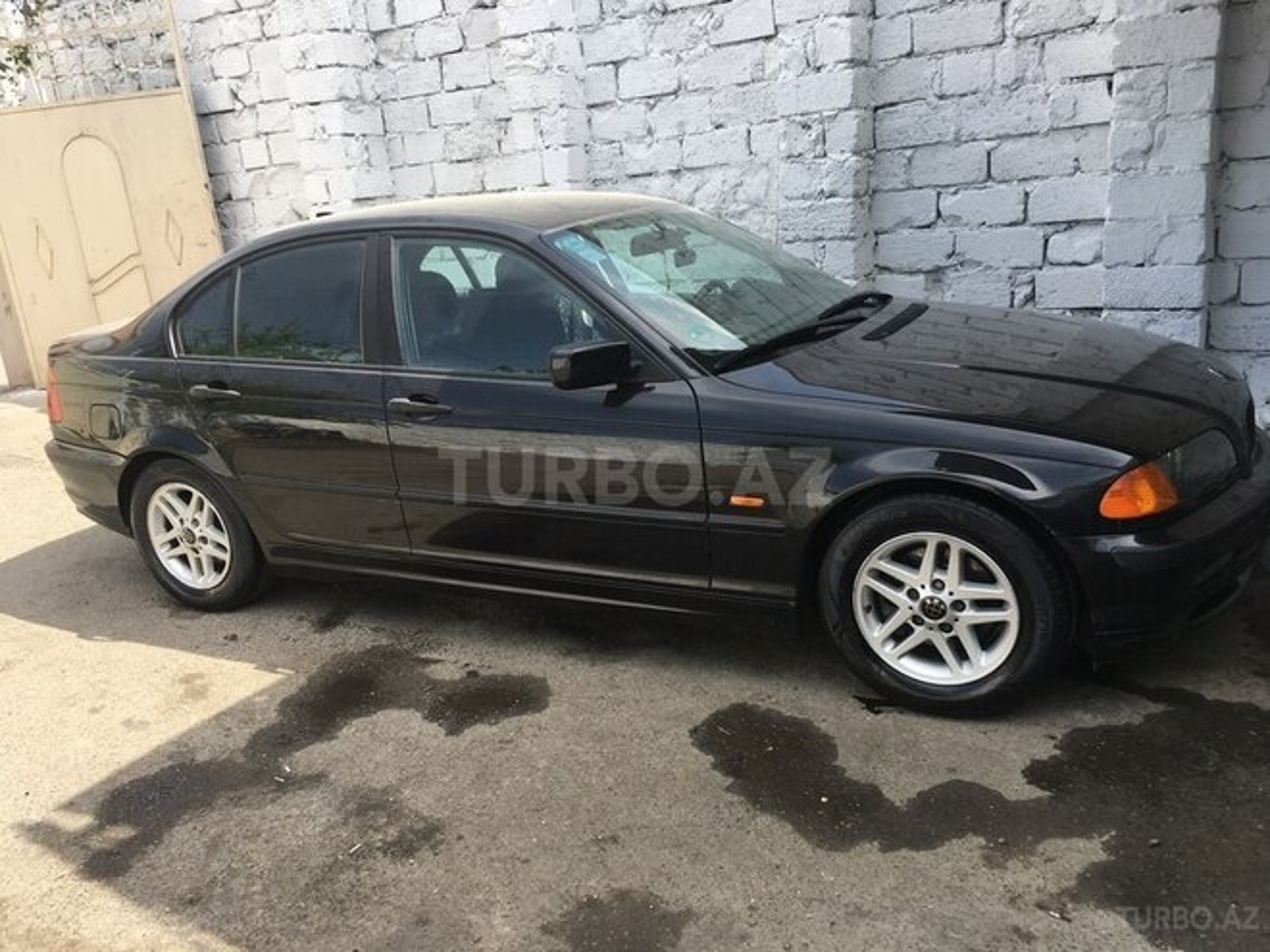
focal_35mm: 29
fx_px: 1064
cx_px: 635
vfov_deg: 48.2
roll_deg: +6.0
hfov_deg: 61.7
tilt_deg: -14.6
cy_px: 476
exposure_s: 1/591
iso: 25
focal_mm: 4.15
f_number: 2.2
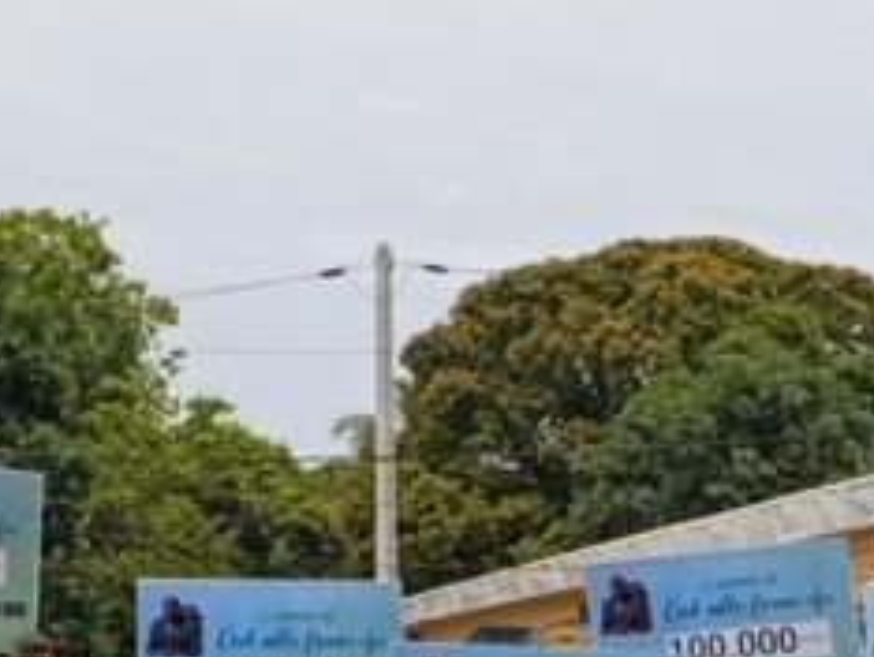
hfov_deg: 12.2
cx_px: 1494
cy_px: 1111
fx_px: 3816
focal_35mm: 151
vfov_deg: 9.5
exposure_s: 1/900
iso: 50
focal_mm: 6.14
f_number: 1.6
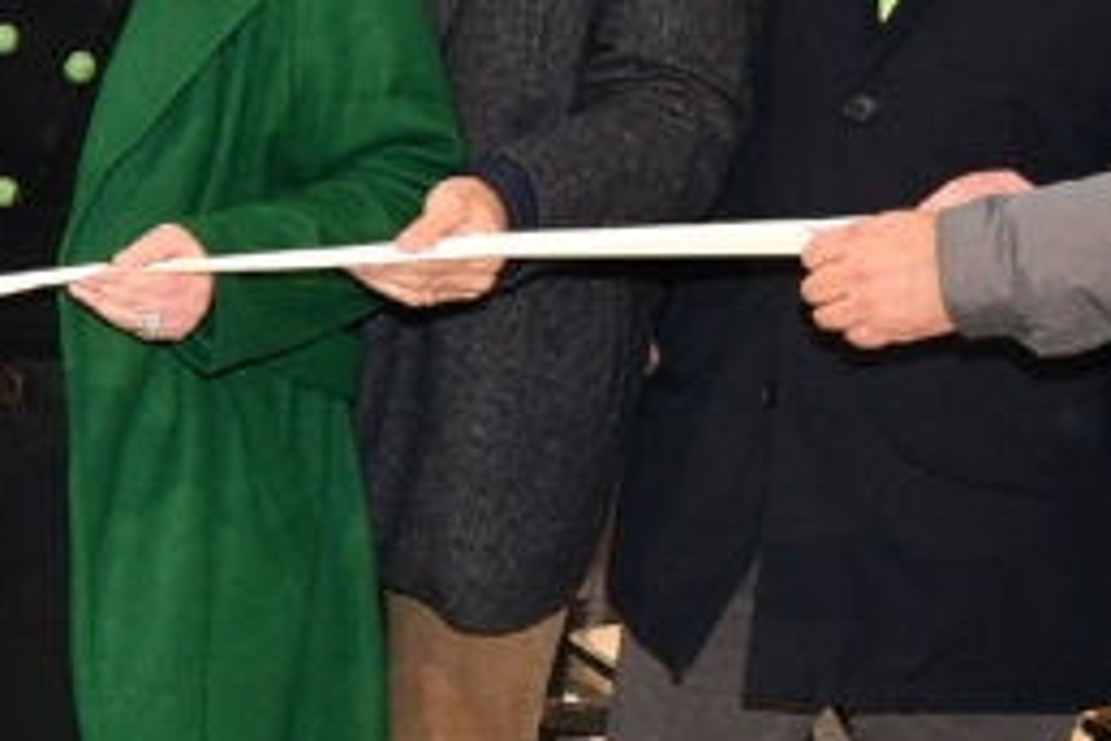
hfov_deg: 16.0
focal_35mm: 107
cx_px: -926
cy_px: 368
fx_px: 3302
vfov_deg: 12.8
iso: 1000
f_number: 7.1
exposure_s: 1/100
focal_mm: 18
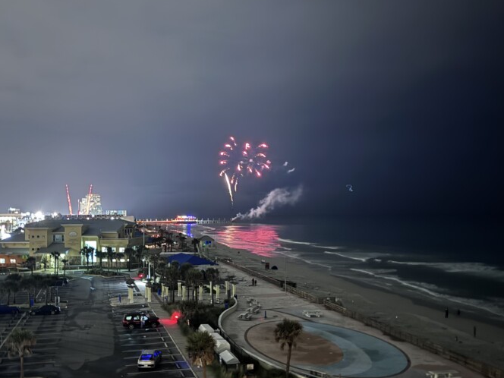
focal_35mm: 37
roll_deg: +0.2
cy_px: 203
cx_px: 194
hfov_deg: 49.7
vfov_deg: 38.6
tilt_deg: +1.1
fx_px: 539
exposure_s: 1/2
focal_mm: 6.76
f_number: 1.78
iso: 1600
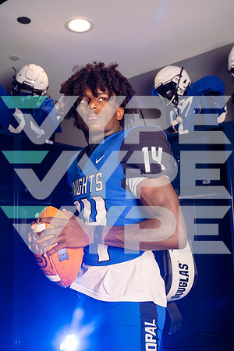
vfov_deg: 47.4
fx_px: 400
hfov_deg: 32.6
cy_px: 176
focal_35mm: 41
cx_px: 117
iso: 320
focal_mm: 41
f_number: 4.5
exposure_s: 1/250
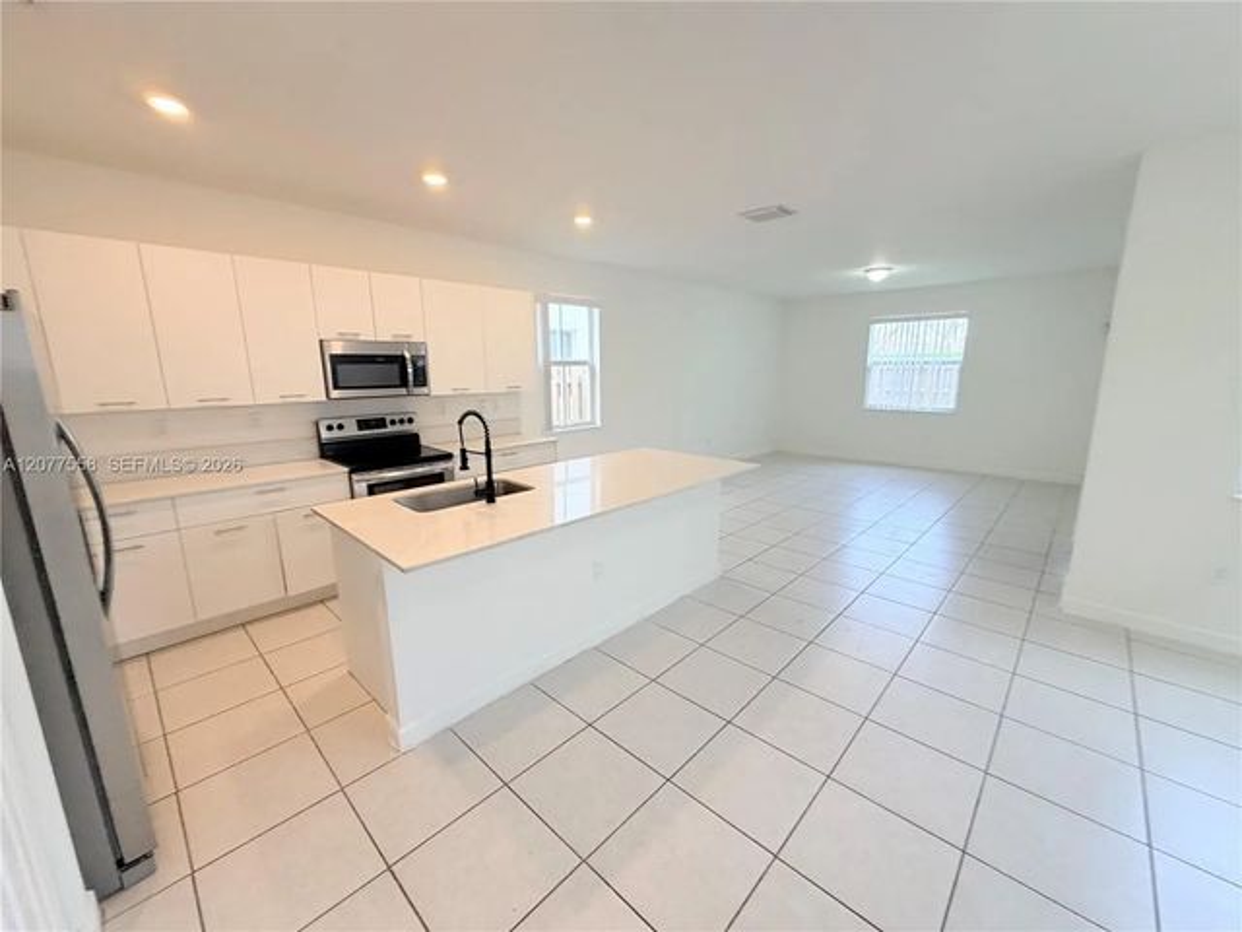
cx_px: 621
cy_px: 466
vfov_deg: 85.7
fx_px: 502
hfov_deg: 102.1
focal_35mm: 14
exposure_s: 1/120
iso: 125
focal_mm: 2.22
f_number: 2.2
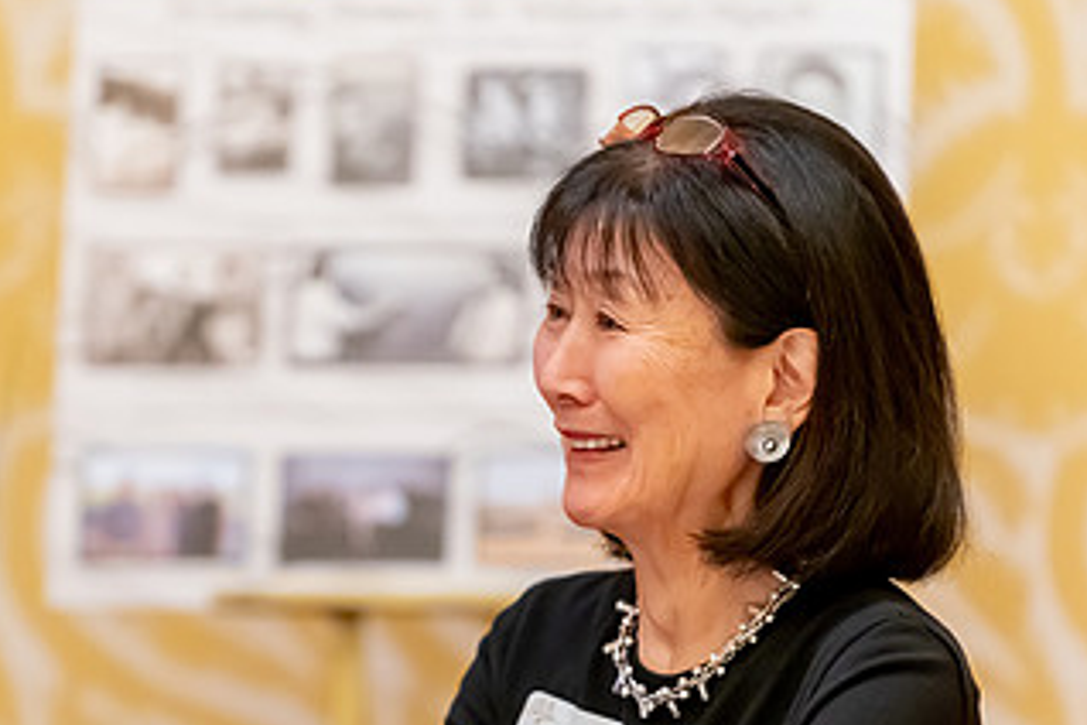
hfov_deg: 5.6
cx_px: 403
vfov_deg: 3.8
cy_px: 593
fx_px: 11020
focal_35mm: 365
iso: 6400
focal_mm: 200
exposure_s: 1/160
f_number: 2.8
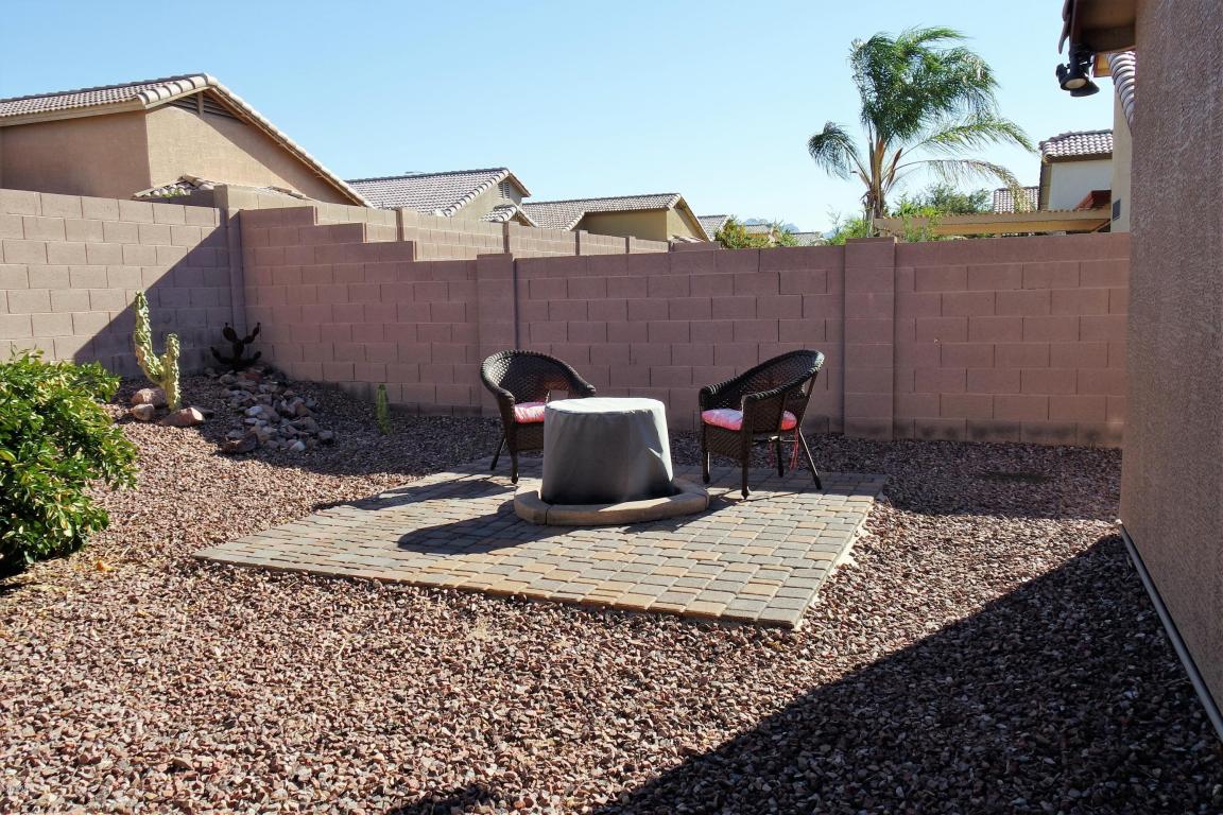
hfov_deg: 73.7
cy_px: 408
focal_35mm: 24
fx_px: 815
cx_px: 612
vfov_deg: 53.1
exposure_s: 1/250
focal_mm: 9
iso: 200
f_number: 7.1
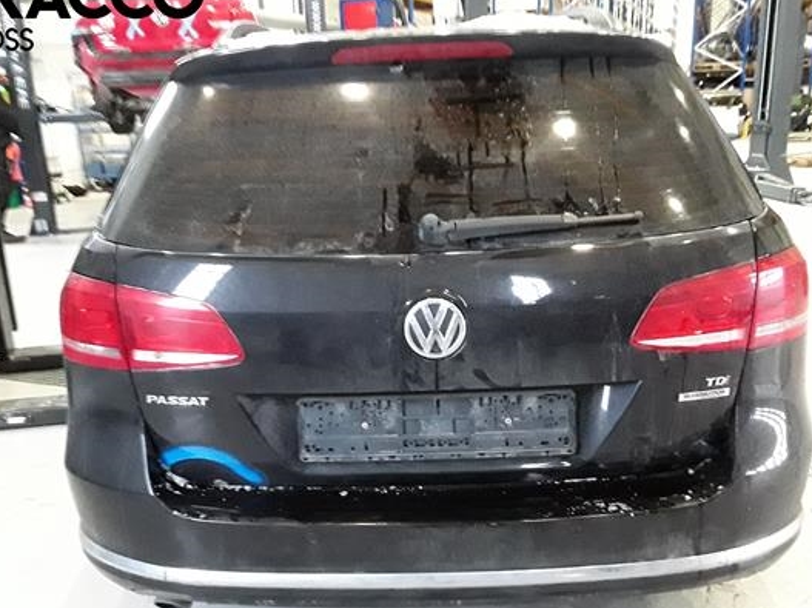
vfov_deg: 41.7
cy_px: 336
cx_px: 401
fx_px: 797
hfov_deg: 54.0
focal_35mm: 34
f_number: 1.9
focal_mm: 2.91
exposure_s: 1/20
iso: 500
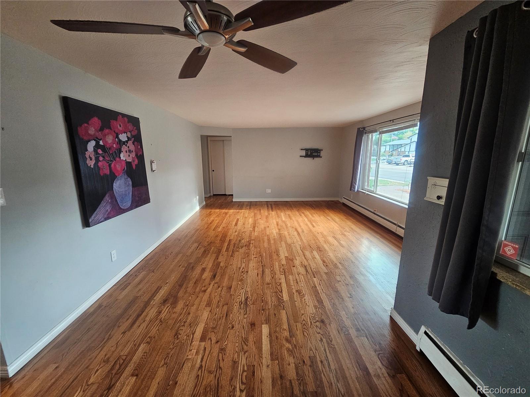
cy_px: 198
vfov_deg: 89.9
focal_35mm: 13
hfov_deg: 106.2
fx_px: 199
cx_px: 265
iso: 250
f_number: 2.2
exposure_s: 1/66
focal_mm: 2.2
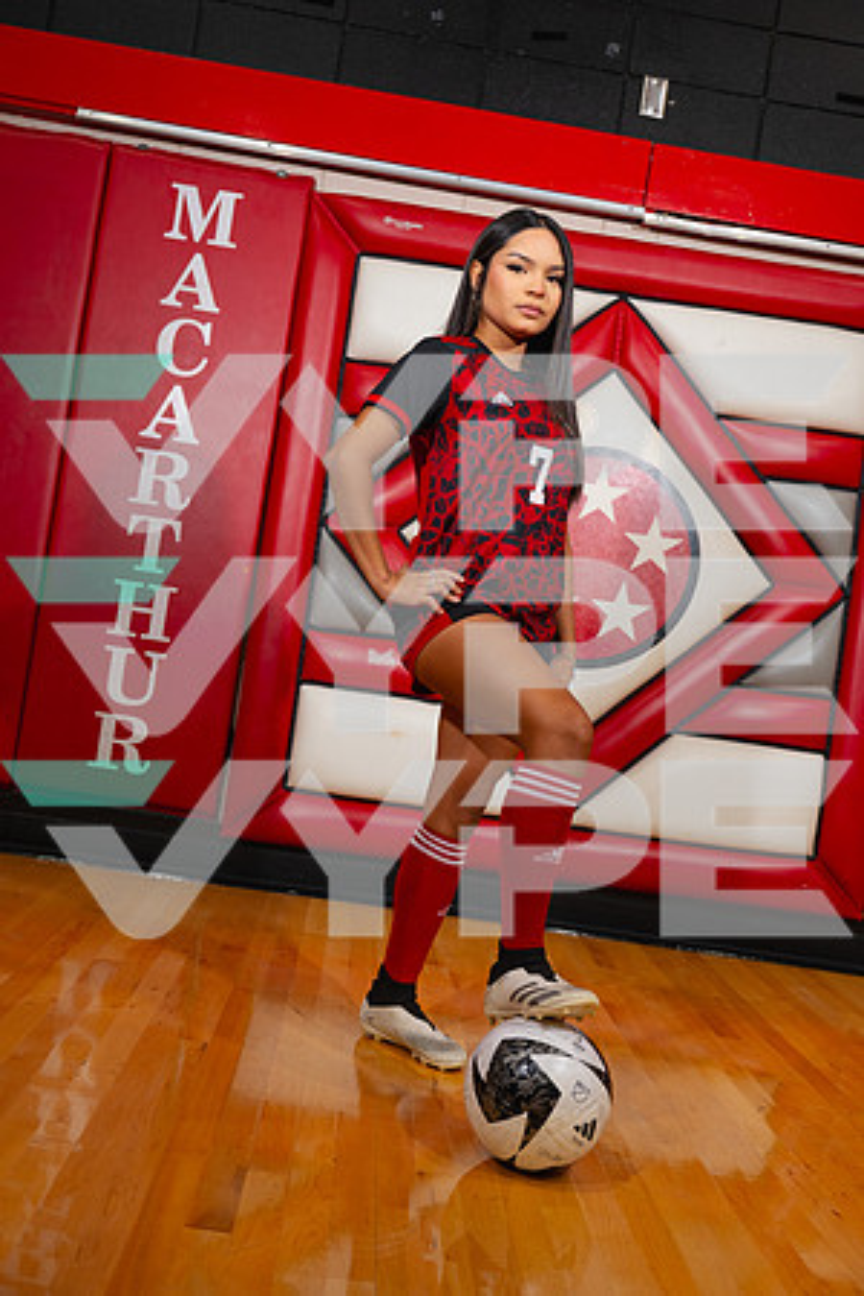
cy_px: 648
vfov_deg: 55.8
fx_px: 1224
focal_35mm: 34
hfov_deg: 38.9
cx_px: 432
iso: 1000
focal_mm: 34
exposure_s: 1/250
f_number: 4
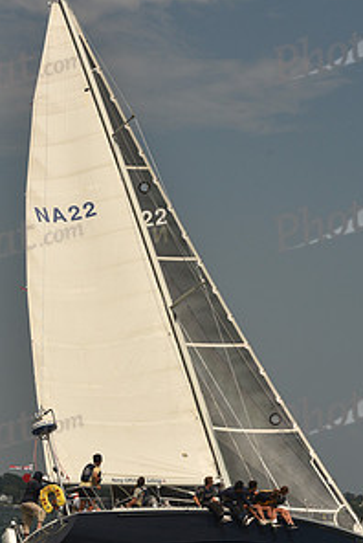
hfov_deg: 10.0
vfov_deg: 14.9
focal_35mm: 137
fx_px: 2067
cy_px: 327
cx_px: 179
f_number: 9
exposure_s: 1/640
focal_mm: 70
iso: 250
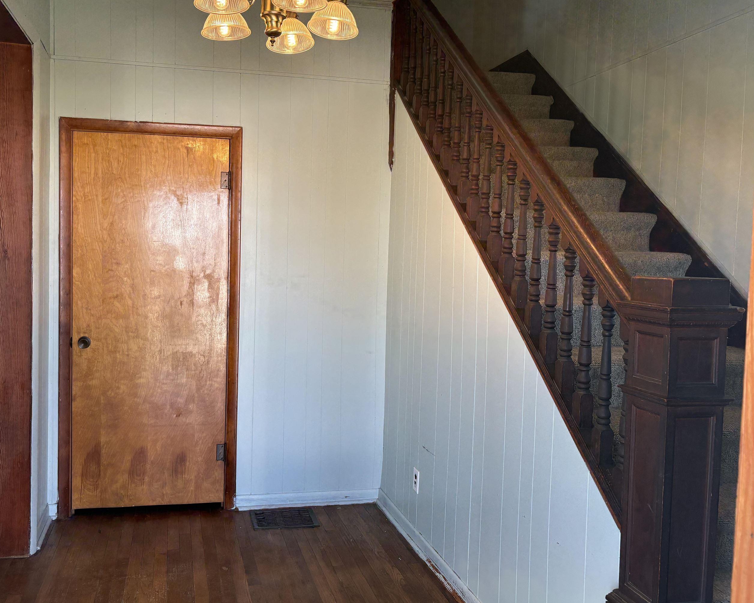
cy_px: 292
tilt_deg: -3.4
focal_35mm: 31
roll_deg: -0.9
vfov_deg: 47.1
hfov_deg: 56.8
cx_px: 307
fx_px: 692
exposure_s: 1/121
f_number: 1.6
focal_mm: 5.96
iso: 100
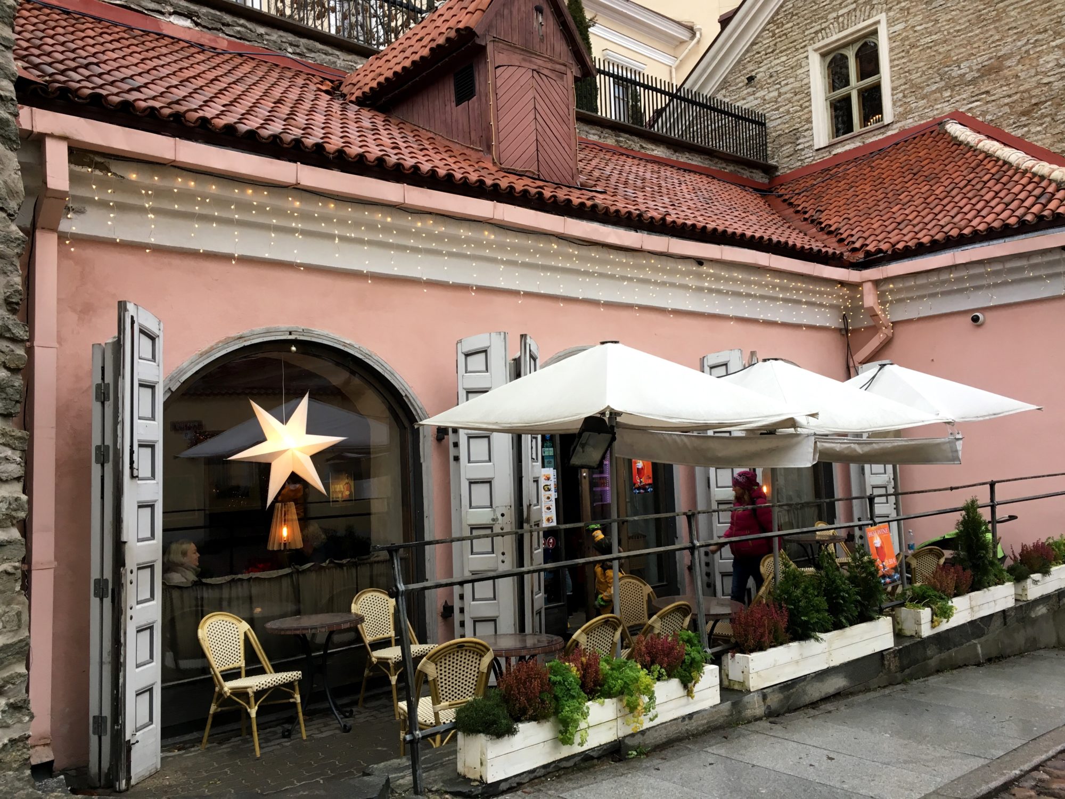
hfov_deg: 61.7
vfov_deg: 48.2
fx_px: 892
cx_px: 532
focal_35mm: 29
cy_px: 400
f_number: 2.2
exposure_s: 1/33
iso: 25
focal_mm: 4.15
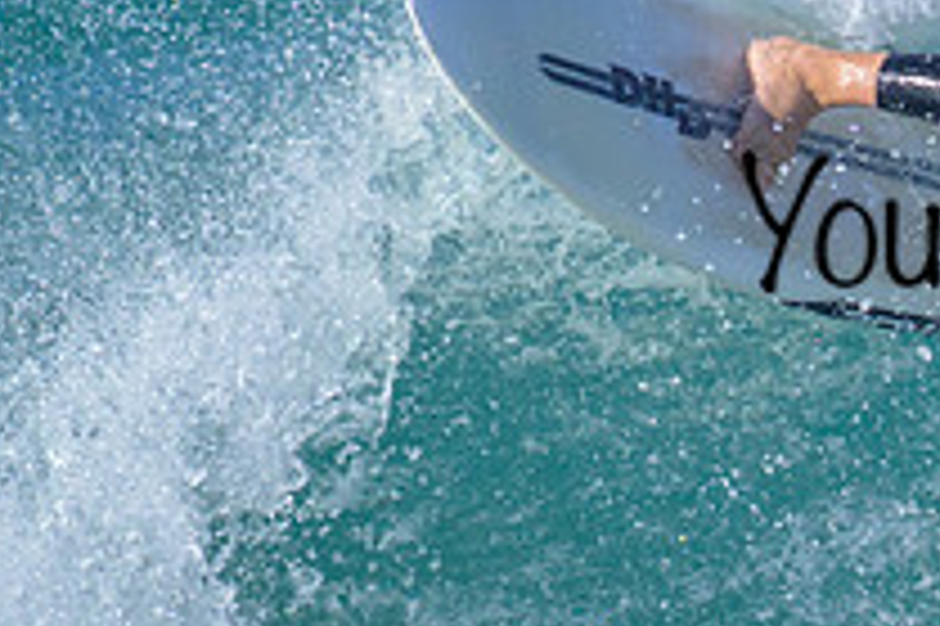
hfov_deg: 0.7
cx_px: 1199
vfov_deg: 0.4
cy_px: 384
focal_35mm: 3058
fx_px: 79783
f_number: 11
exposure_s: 1/2000
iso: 1400
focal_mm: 800
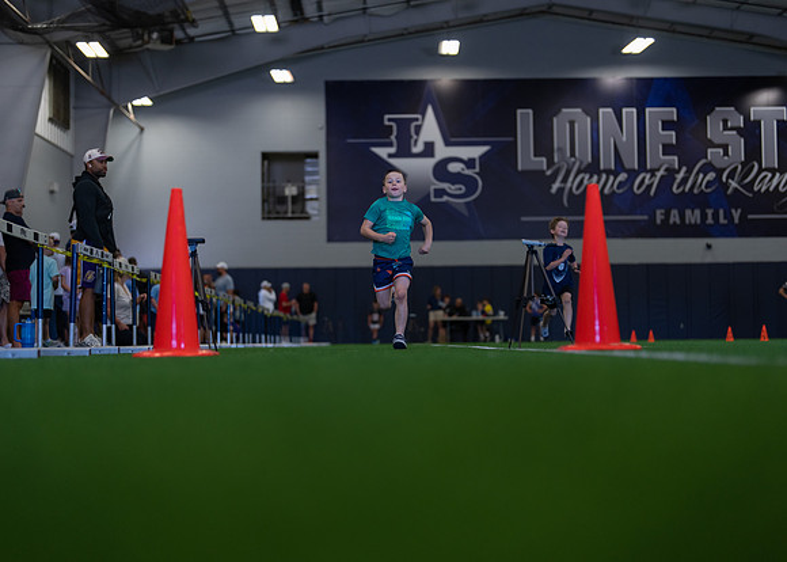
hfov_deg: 37.1
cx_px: 394
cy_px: 281
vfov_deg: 26.9
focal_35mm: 53
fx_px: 1174
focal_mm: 50
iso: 800
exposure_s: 1/1000
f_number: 1.2
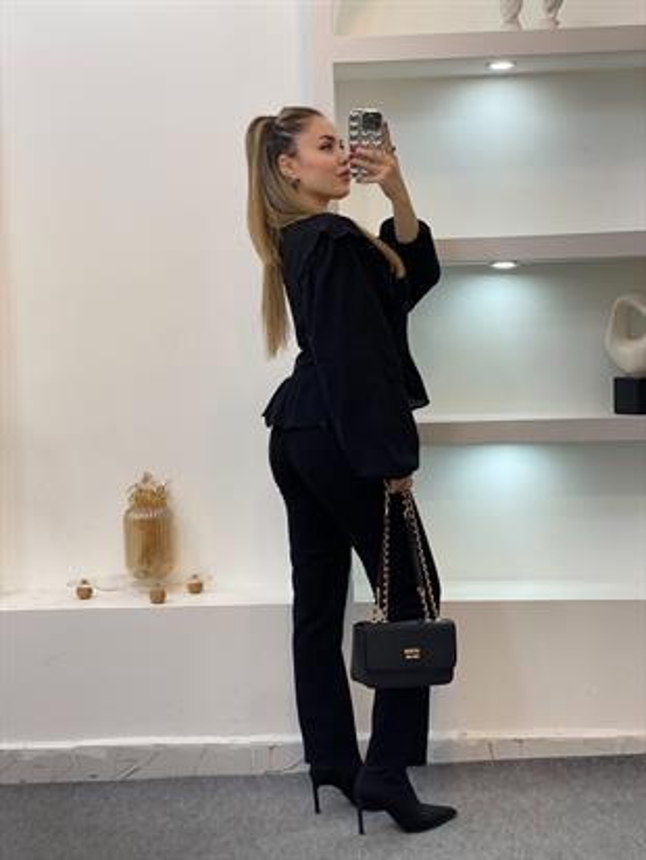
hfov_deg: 28.0
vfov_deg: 36.8
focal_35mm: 52
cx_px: 323
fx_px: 1293
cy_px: 430
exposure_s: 1/100
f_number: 2
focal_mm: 6
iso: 80
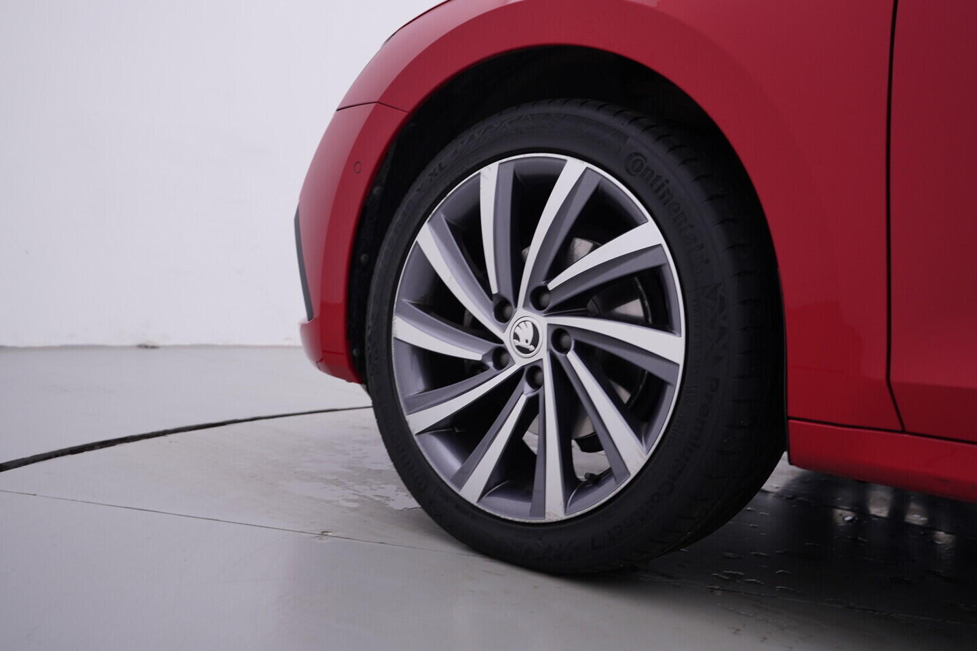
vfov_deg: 36.9
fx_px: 977
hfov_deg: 53.1
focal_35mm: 36
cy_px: 326
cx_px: 488
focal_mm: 24
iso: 125
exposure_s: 1/80
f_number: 4
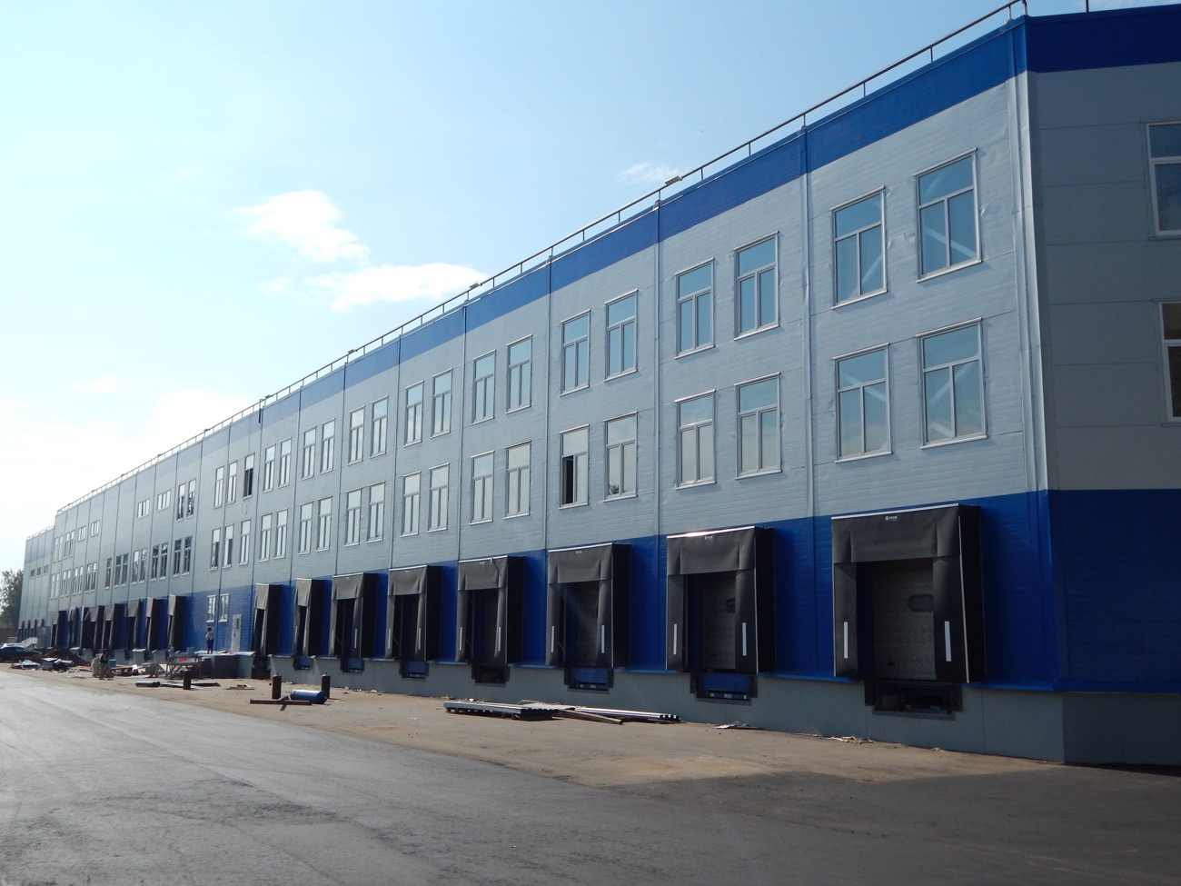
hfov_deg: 52.6
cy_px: 443
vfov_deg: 40.7
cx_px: 590
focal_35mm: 35
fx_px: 1194
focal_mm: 6.1
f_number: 6.7
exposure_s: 1/640
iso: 125
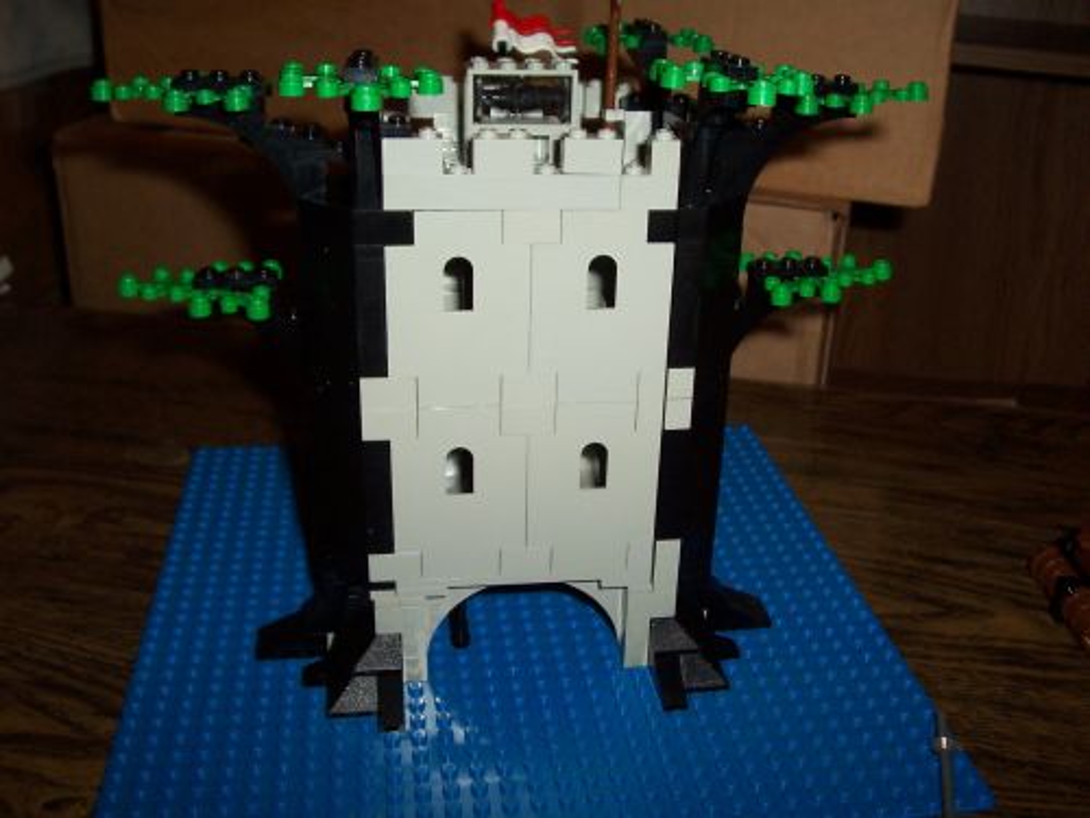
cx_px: 545
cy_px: 409
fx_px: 1165
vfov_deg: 38.7
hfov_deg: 50.1
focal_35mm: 37
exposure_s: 1/60
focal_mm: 5.6
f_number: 2.8
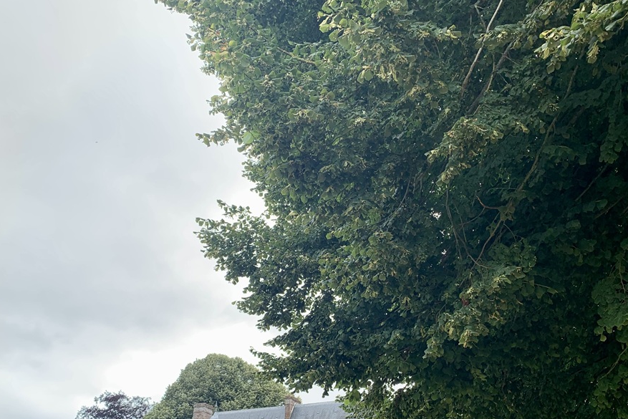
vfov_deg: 35.2
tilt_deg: +21.2
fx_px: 646
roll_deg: -2.0
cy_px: 315
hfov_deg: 51.9
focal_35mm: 37
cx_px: 319
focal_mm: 4.25
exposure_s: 1/371
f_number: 1.8
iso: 25
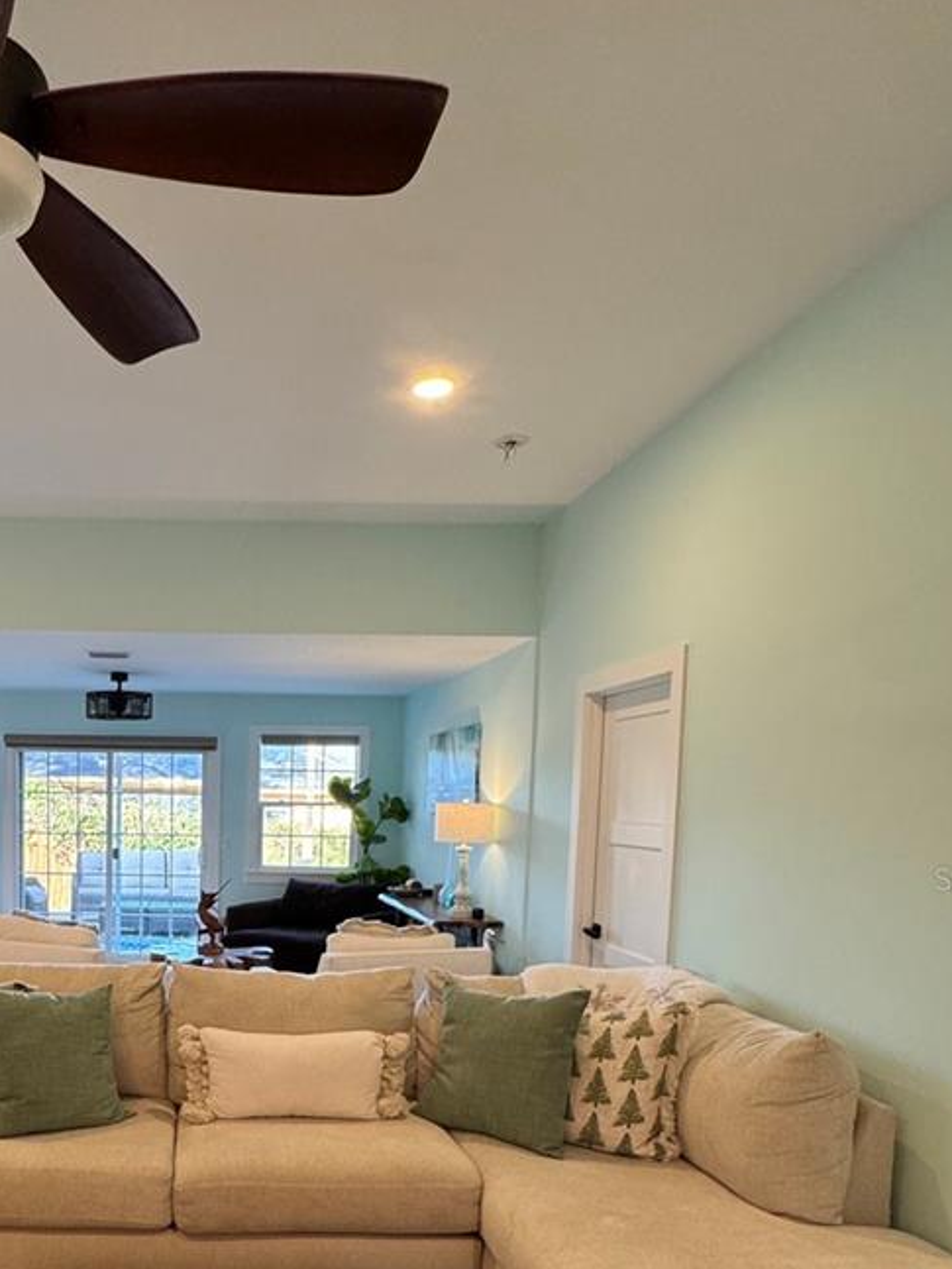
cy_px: 878
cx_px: 190
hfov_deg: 49.9
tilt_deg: -5.7
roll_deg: +0.2
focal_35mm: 26
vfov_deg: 64.9
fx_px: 953
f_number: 2.2
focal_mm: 2.22
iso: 250
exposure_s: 1/120
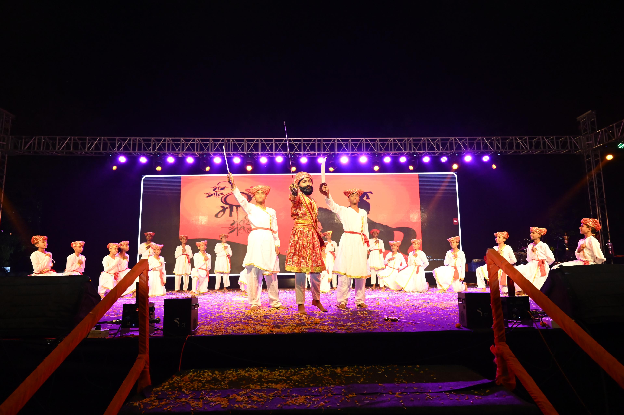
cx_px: 312
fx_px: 416
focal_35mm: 24
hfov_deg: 73.8
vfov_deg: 53.1
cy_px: 208
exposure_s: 1/400
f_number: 5.6
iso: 6400
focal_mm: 24
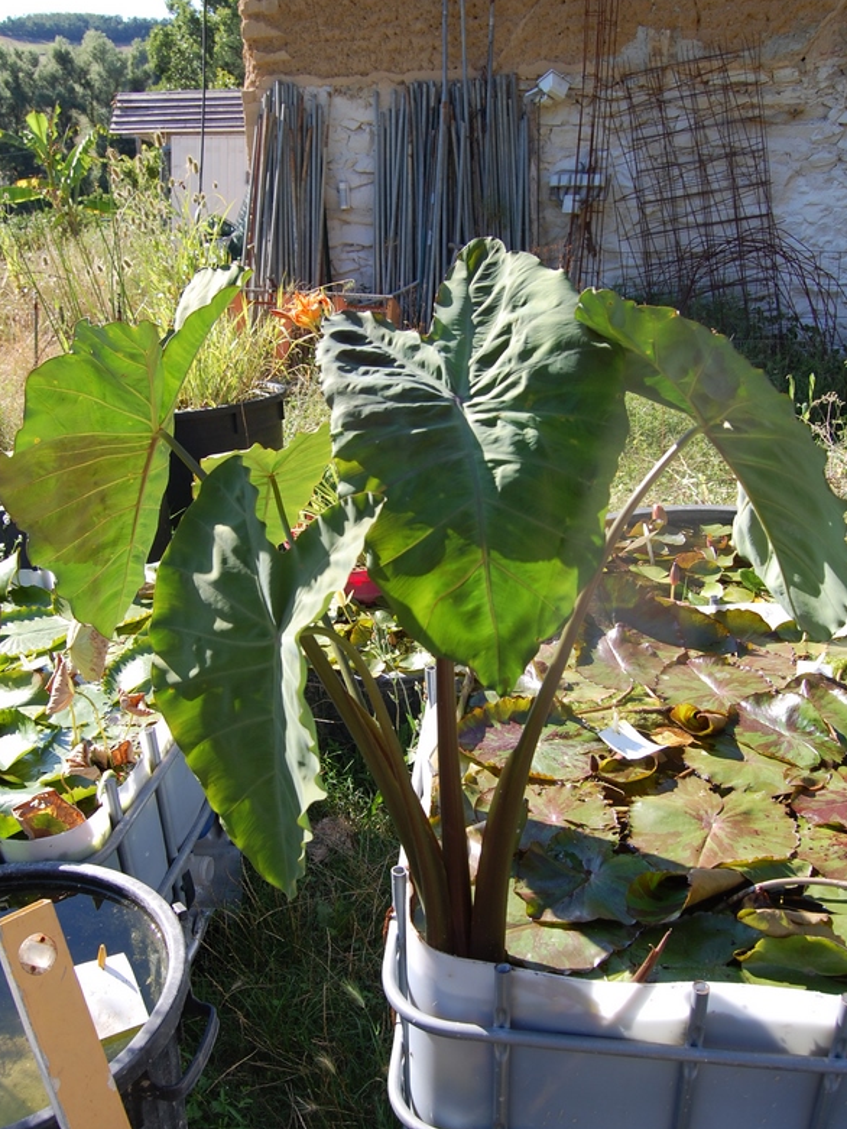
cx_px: 421
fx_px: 1029
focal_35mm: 32
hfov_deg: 44.7
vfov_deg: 57.4
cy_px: 617
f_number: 7.1
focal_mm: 19
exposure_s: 1/200
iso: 200
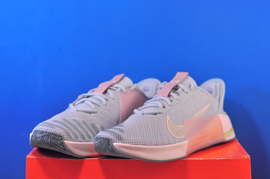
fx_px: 562
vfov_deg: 18.1
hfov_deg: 27.0
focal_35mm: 75
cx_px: 135
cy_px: 90
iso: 250
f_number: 3.2
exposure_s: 1/250
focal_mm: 50
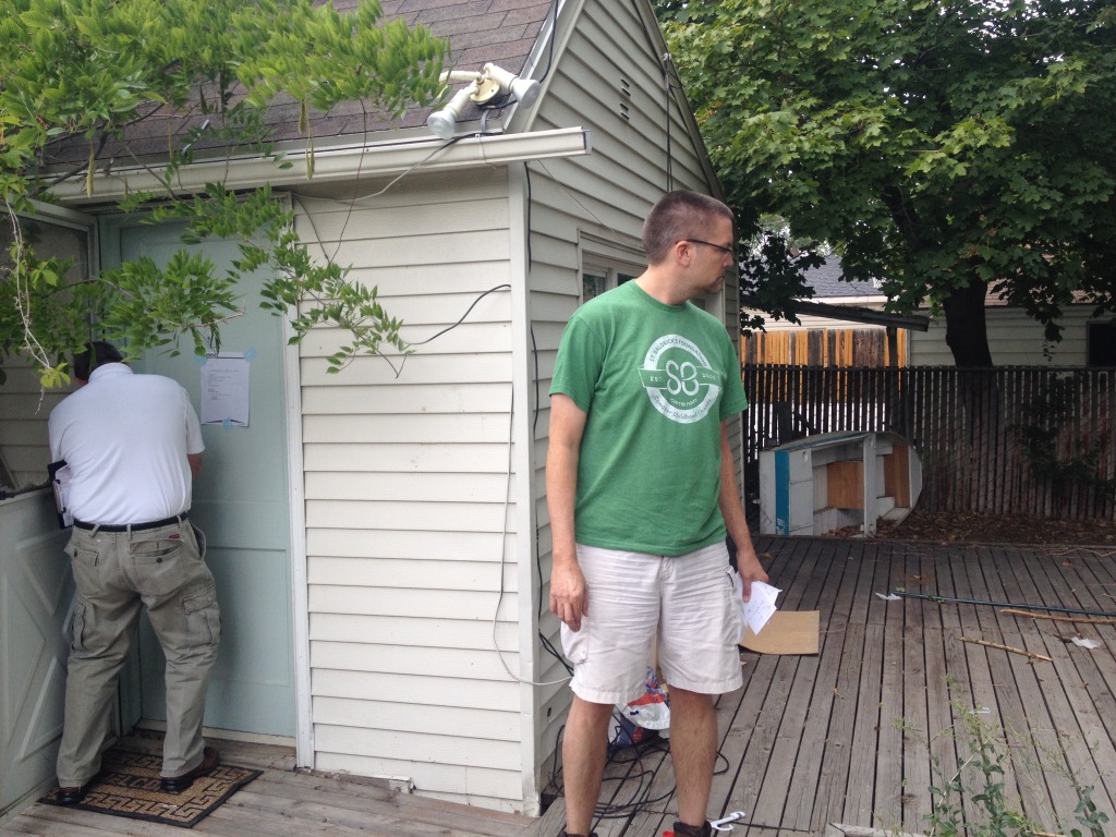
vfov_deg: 40.7
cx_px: 558
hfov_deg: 52.6
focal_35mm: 35
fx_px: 1128
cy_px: 418
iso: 50
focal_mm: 4.28
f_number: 2.4
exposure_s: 1/332
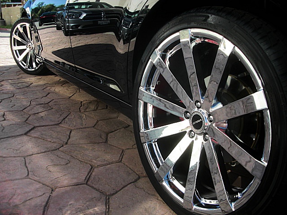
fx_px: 298
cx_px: 144
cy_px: 108
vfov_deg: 39.7
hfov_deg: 51.4
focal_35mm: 36
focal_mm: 6.3
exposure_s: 1/320
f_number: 2.8
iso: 50
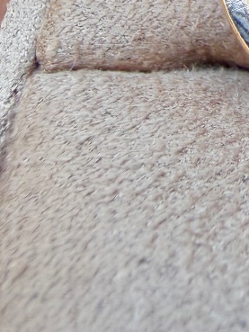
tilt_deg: -45.0
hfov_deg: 16.8
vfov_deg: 22.8
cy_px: -76
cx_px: 396
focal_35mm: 78
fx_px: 748
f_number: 2.2
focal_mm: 2.22
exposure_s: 1/121
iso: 50
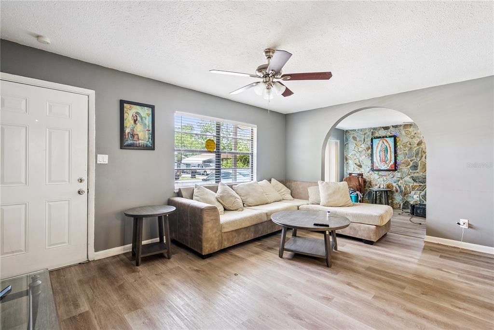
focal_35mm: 16
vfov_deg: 73.8
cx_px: 247
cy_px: 165
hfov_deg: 96.7
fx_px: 220
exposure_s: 1/40
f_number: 8
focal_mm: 16
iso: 1000
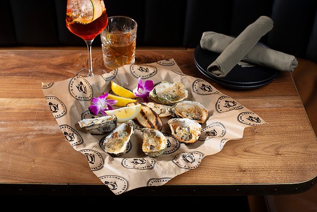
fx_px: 447
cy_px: 106
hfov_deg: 39.0
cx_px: 158
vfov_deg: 26.6
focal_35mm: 51
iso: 200
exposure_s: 1/200
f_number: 5.6
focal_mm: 50
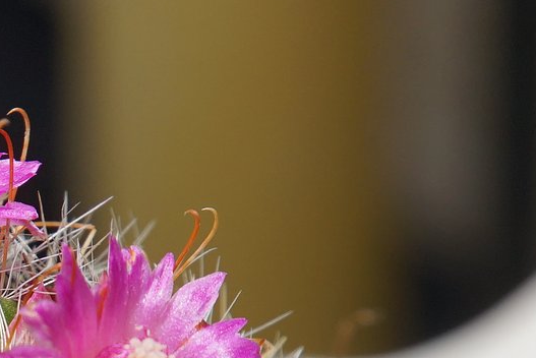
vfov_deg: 1.2
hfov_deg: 1.8
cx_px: -222
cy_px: 385
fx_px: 17354
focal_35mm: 1165
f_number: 9
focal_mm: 300
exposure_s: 1/640
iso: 500
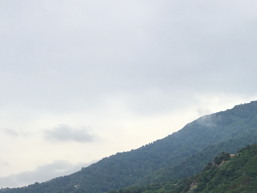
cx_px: 305
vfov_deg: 16.9
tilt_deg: -2.8
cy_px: 244
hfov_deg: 21.9
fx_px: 616
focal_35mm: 83
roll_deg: -3.7
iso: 32
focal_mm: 4.15
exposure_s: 1/648
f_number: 2.2
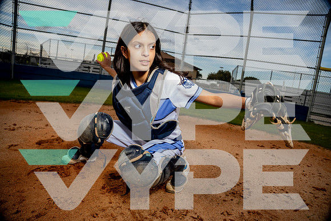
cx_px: 166
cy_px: 110
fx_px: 184
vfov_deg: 62.0
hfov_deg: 84.0
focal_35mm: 20
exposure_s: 1/250
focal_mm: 20
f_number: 4
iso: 80
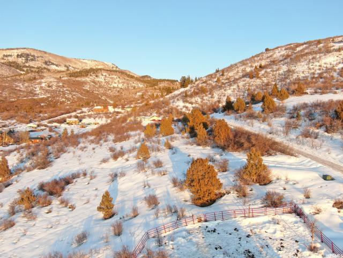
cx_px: 172
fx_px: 238
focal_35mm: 24
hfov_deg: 71.6
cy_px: 129
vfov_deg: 56.8
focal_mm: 4.39
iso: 100
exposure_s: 1/120
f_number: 2.8
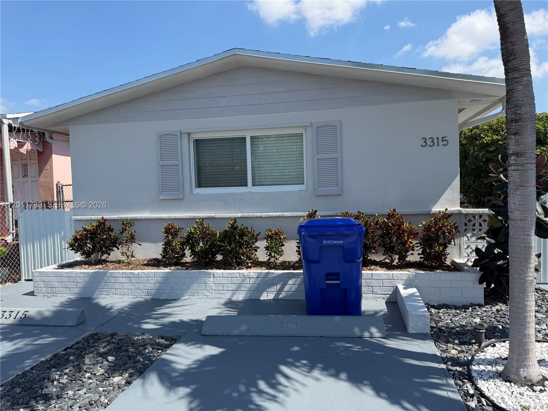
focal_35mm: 24
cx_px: 274
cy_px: 206
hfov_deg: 71.6
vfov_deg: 56.8
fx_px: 380
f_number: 1.78
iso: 80
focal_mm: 6.76
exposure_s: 1/3425
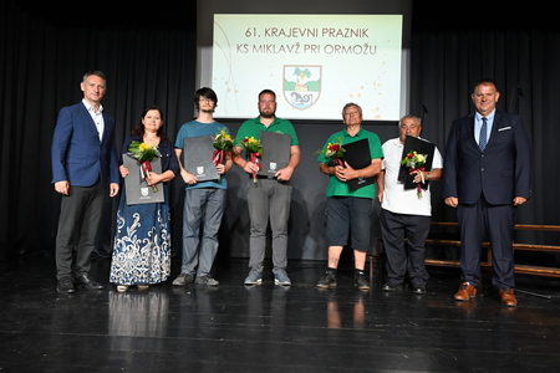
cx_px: 280
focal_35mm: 30
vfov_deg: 43.6
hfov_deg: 61.9
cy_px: 186
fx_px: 467
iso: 2500
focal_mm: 30
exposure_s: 1/125
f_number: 4
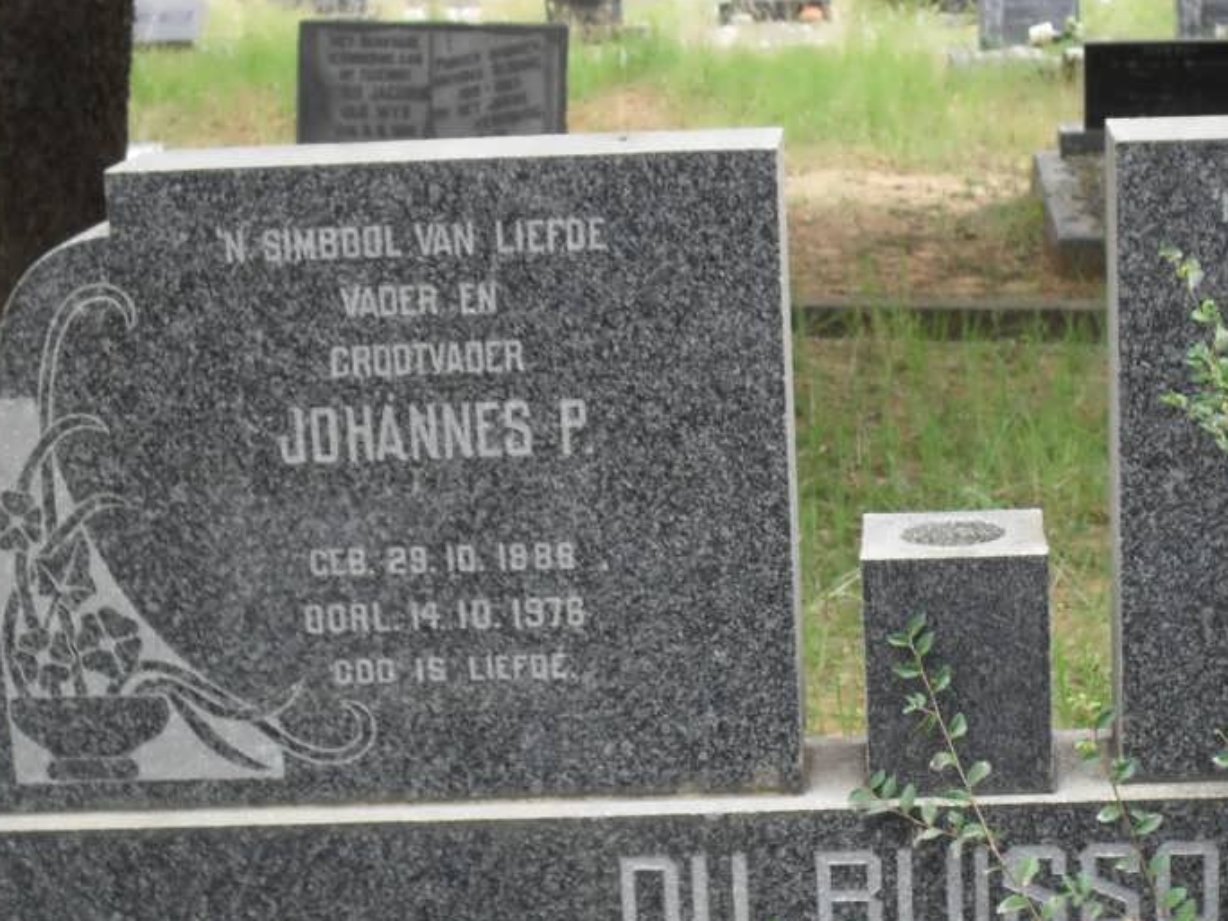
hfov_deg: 22.6
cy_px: 661
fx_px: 3051
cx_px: 914
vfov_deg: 17.1
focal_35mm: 86
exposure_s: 1/125
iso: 100
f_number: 3.9
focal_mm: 8.7
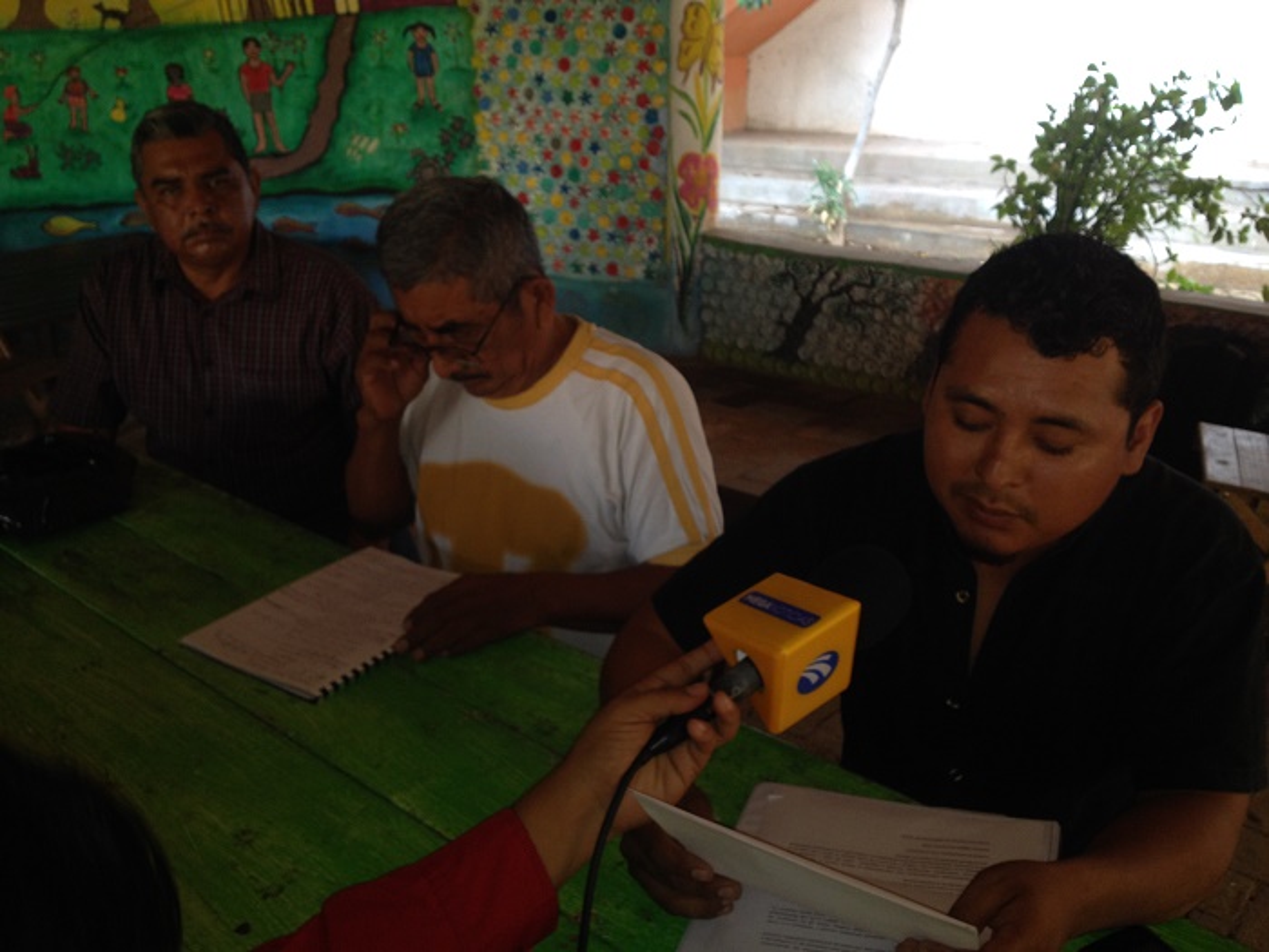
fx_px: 1283
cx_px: 634
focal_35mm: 35
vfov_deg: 40.7
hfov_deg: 52.6
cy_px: 476
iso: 80
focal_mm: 4.28
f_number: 2.4
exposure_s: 1/20
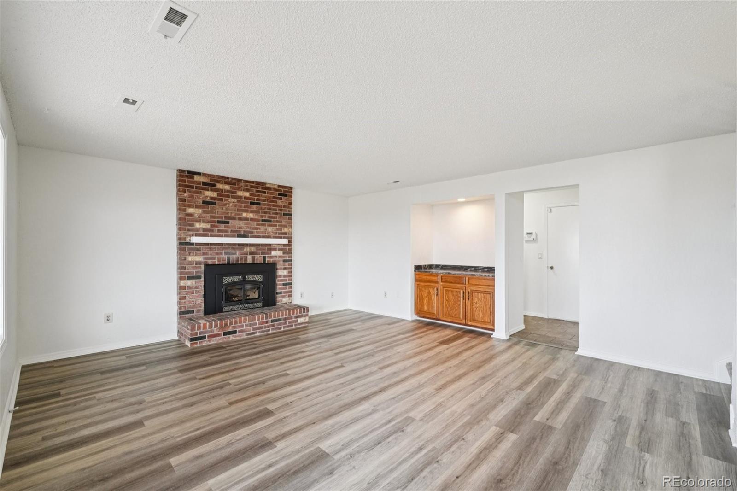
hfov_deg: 98.2
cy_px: 246
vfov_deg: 75.1
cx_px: 368
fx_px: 319
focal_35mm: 16
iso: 800
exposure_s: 1/5
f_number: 8
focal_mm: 10.4
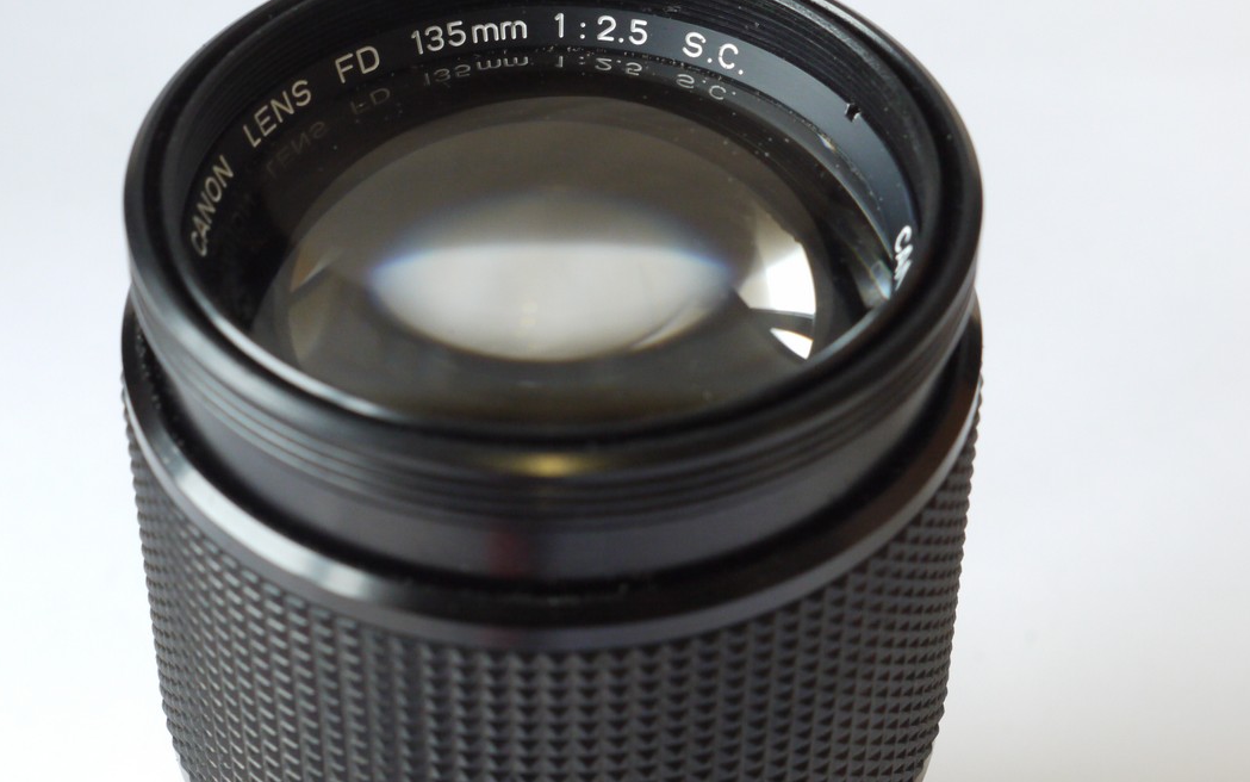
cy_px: 403
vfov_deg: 13.5
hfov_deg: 21.4
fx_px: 3305
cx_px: 595
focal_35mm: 97
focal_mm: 40
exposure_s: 1/30
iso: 800
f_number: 8
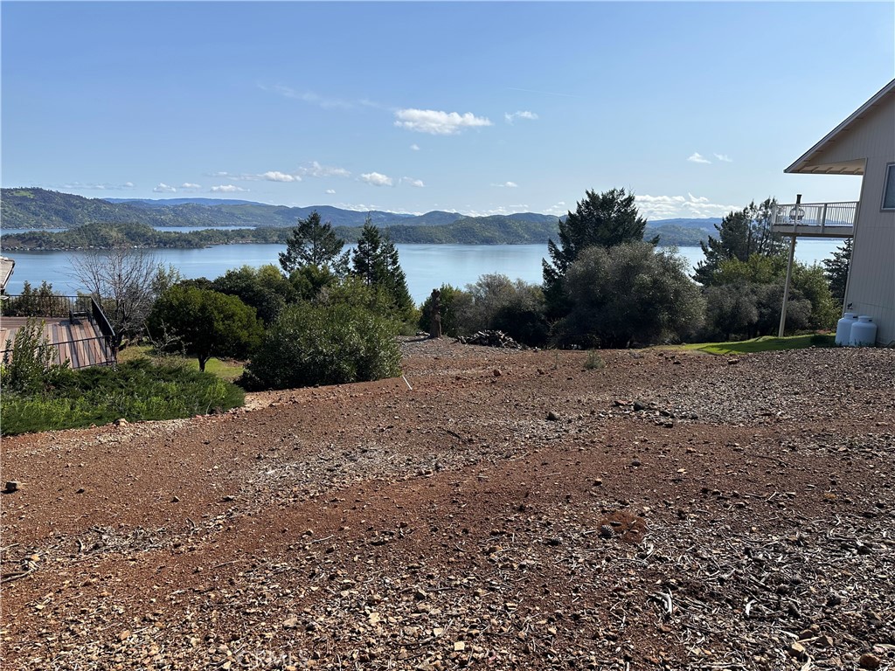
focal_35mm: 24
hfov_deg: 71.6
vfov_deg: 56.8
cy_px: 336
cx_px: 448
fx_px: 621
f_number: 1.78
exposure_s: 1/5263
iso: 80
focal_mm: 6.86
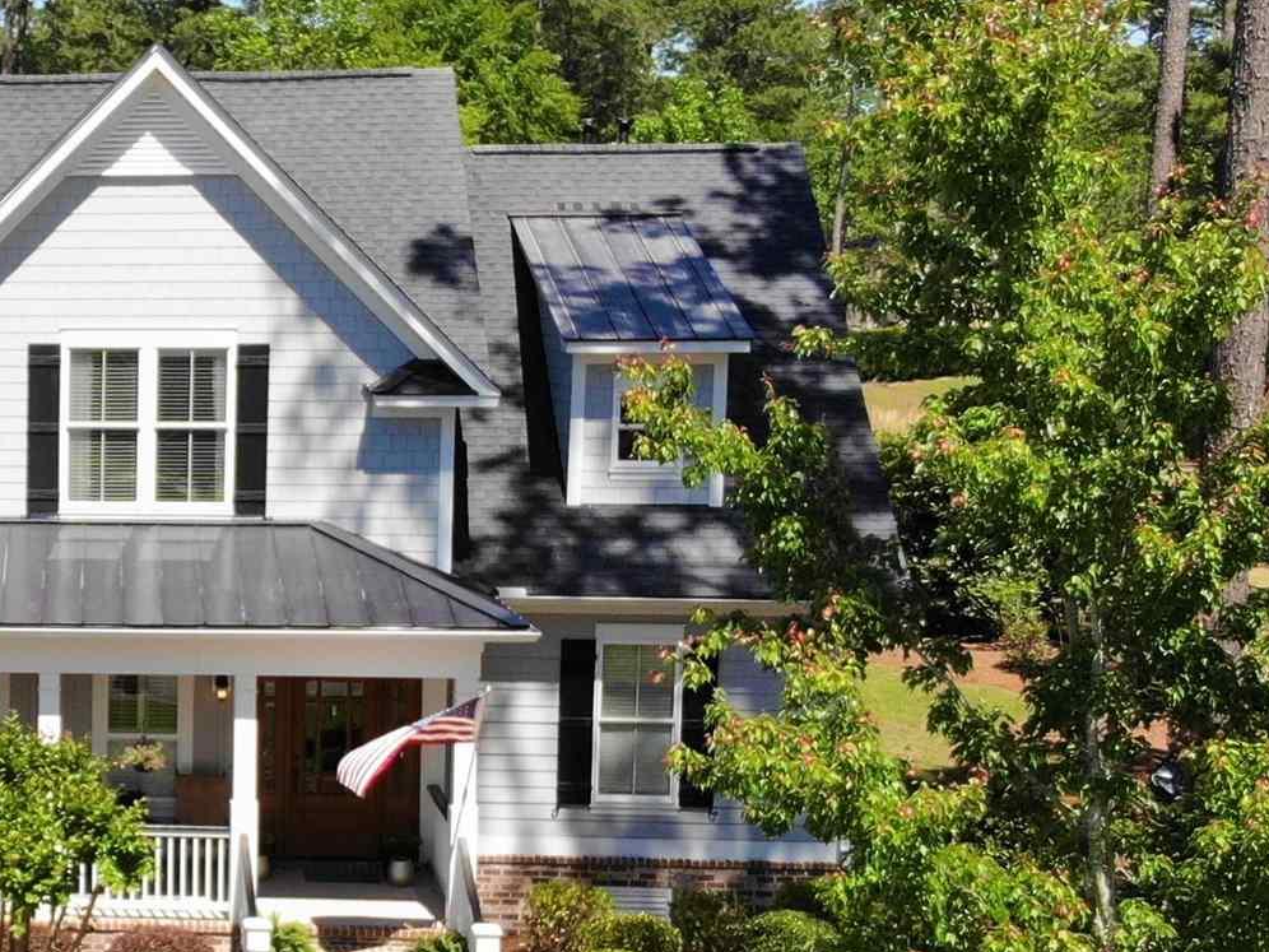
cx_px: -133
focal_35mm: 74
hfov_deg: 24.5
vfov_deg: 19.9
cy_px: 608
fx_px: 2713
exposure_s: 1/690
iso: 100
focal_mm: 4.5
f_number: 2.8
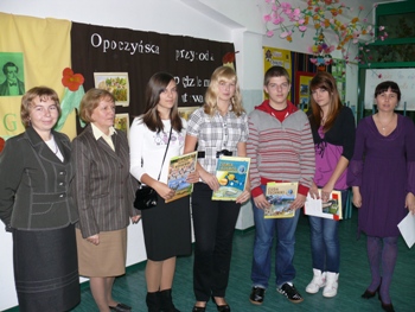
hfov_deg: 52.6
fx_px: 420
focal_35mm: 35
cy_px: 156
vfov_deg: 40.7
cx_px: 208
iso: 125
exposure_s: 1/30
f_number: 2.8
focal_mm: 7.4
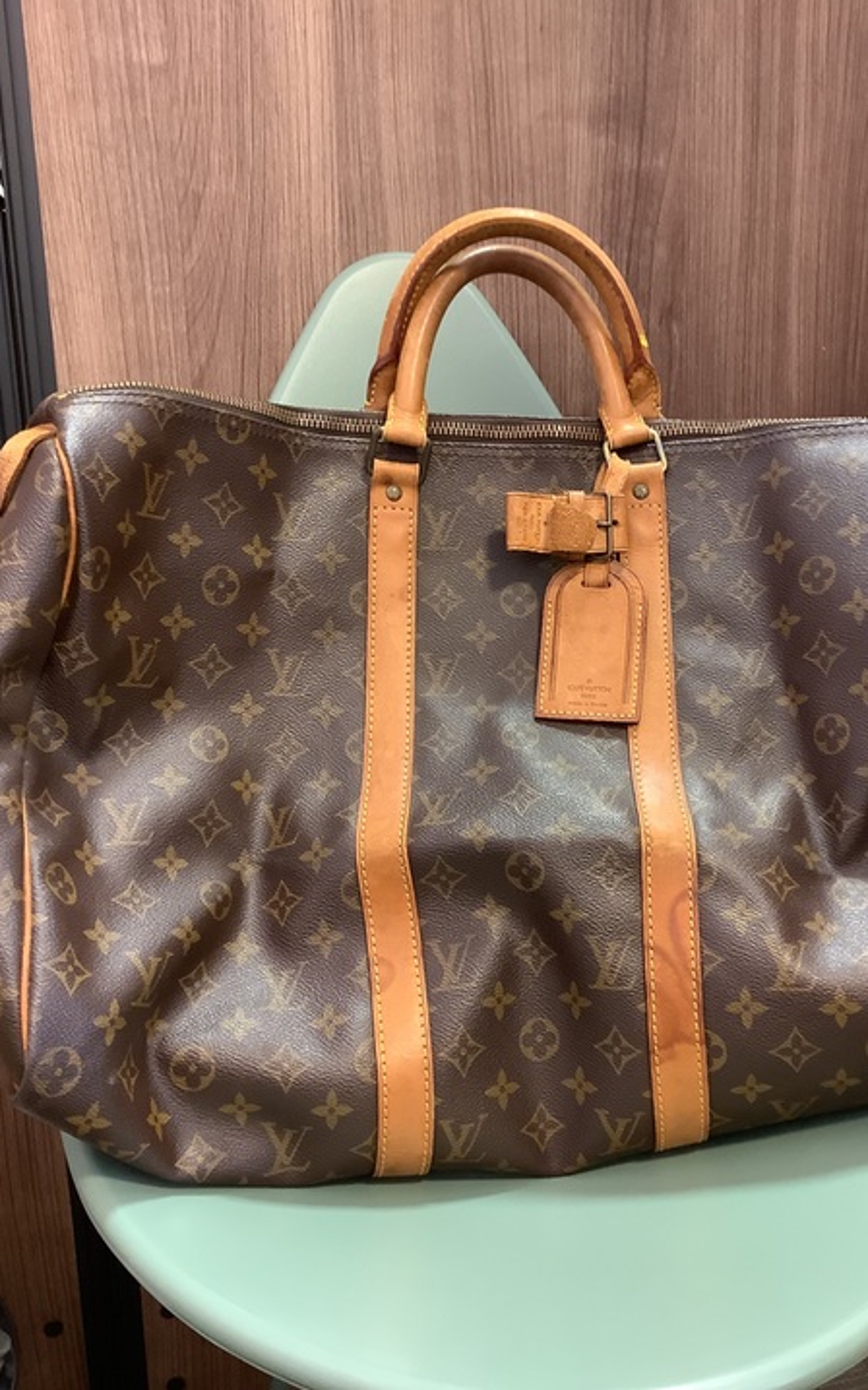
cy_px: 694
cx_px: 492
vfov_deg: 58.1
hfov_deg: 38.2
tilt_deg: -12.1
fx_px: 1249
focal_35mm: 33
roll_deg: +1.2
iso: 320
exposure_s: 1/40
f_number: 2.4
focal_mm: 3.3
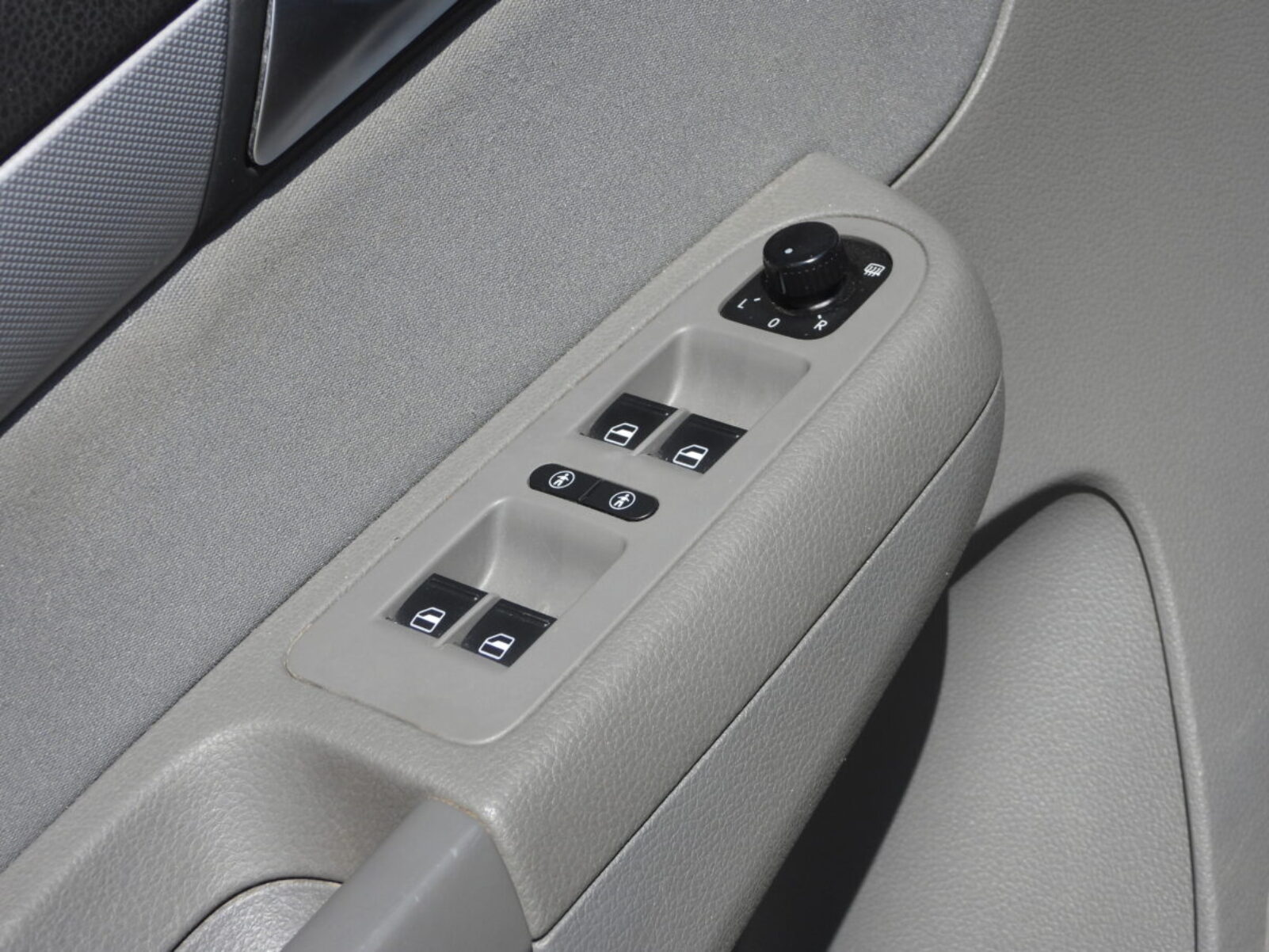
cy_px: 476
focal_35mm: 85
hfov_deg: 23.0
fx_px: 3117
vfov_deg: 17.4
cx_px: 634
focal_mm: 15.3
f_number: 3.5
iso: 100
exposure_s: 1/250
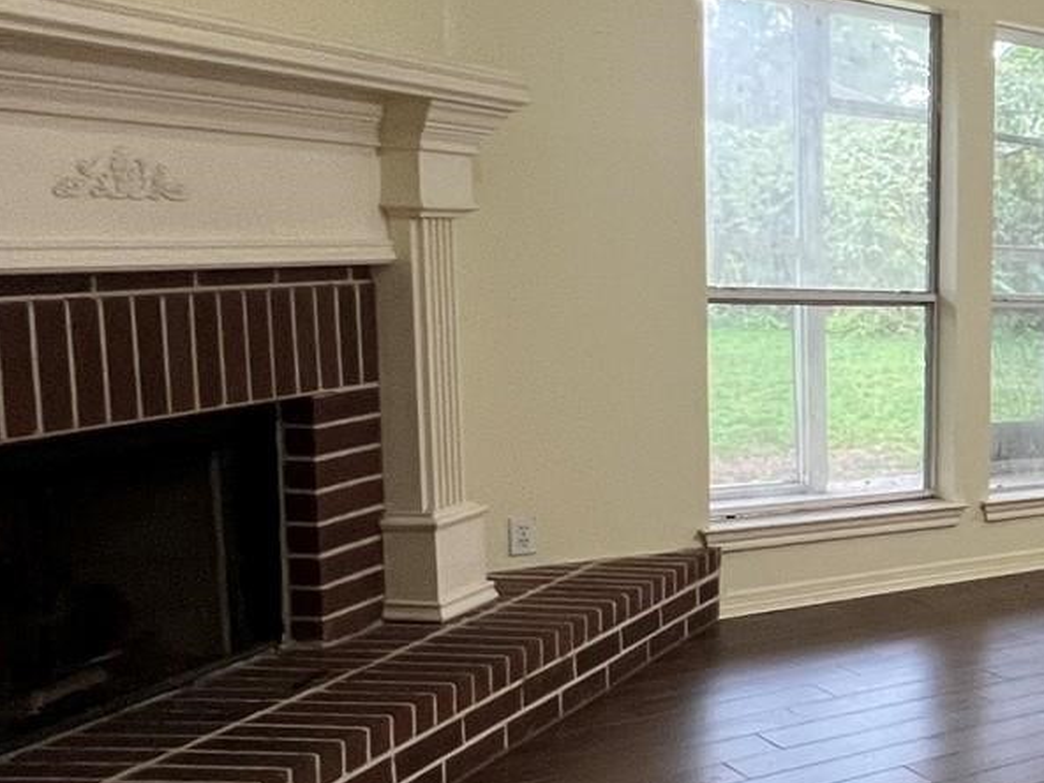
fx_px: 1357
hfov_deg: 30.2
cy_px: 443
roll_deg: -4.0
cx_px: 1453
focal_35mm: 45
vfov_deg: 32.1
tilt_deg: -8.3
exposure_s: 1/60
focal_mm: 1.57
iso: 200
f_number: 1.8
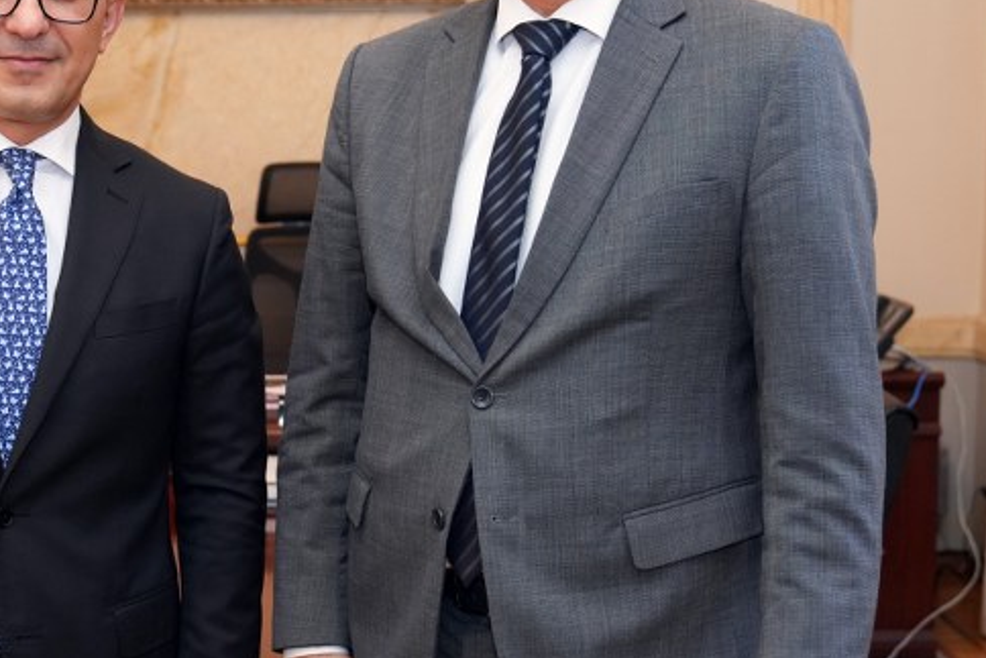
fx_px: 1972
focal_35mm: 72
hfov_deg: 27.9
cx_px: 357
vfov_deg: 18.9
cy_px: 323
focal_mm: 34
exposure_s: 1/161
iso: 1600
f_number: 4
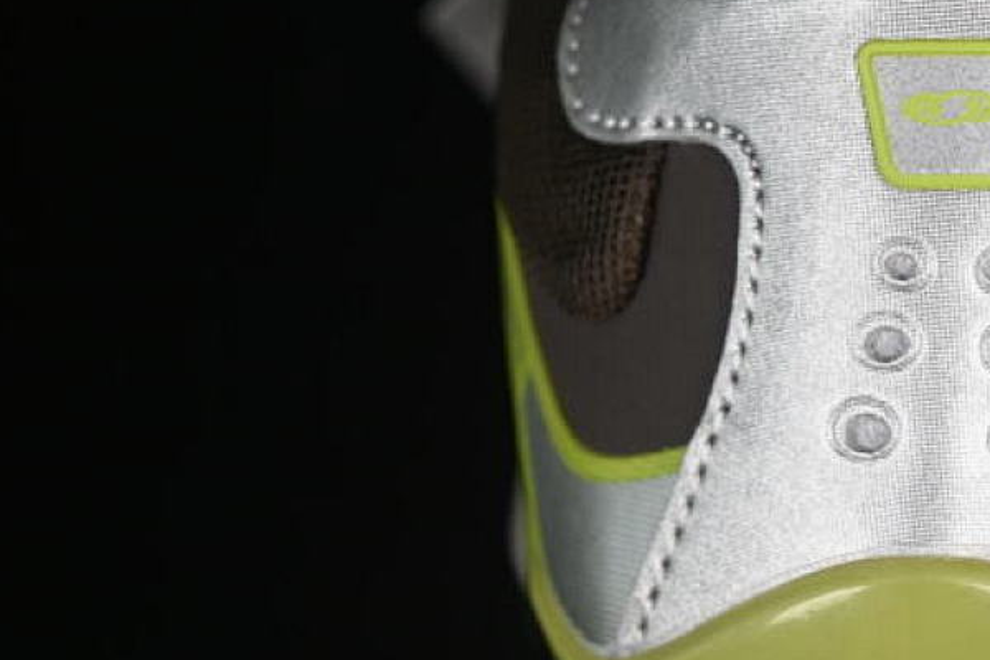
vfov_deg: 10.2
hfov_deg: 15.0
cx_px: 878
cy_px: 360
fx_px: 3712
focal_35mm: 135
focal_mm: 50
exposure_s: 1/60
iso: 160
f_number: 6.3
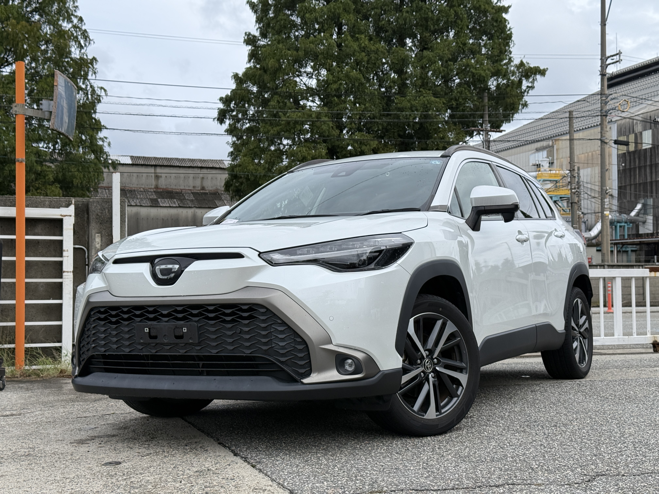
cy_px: 247
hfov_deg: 39.7
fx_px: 914
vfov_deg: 30.3
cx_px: 330
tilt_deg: +2.6
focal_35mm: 48
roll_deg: +0.4
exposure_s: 1/4098
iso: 64
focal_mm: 6.76
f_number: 1.78
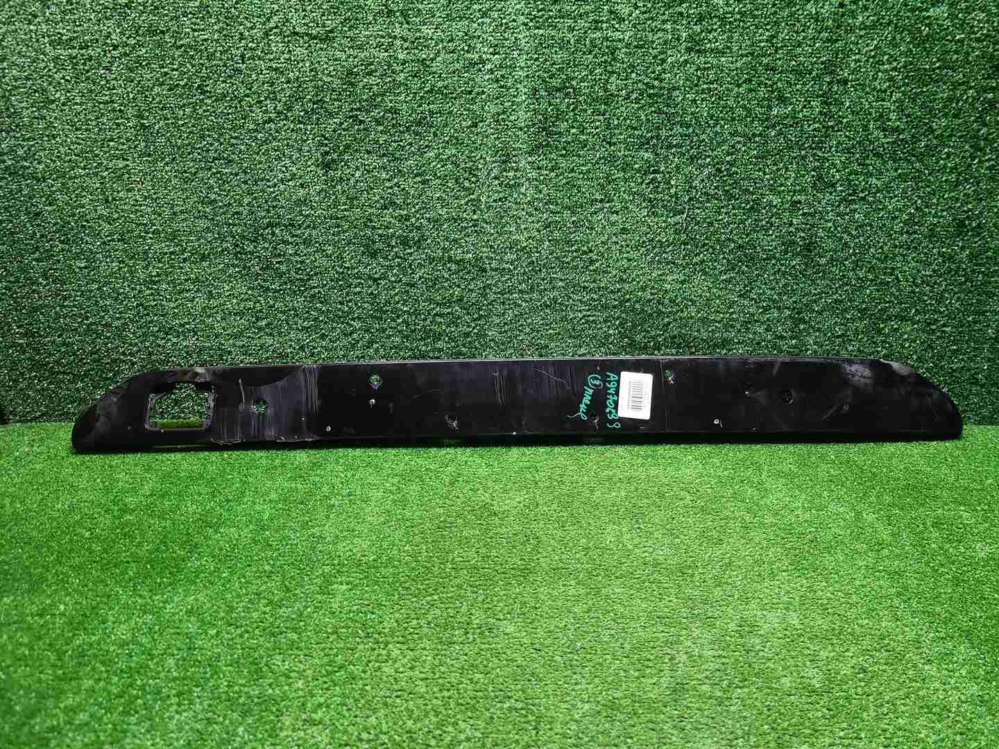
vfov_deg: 53.1
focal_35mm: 26
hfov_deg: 67.3
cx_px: 500
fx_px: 750
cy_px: 374
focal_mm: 5.4
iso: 183
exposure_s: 1/50
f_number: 1.8
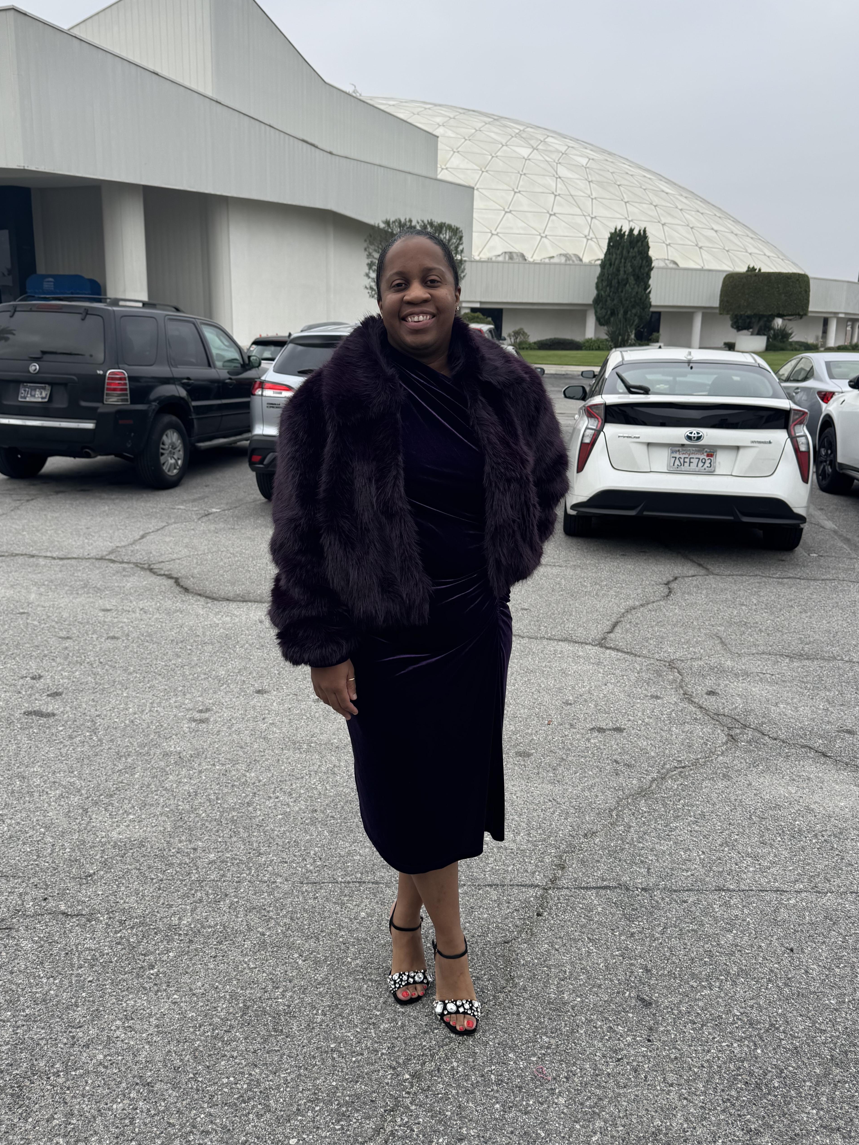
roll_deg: -0.2
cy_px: 531
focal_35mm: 27
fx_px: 893
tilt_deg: -13.0
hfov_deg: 51.4
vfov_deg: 65.2
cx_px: 424
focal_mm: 6.76
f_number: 1.78
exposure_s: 1/1597
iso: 80
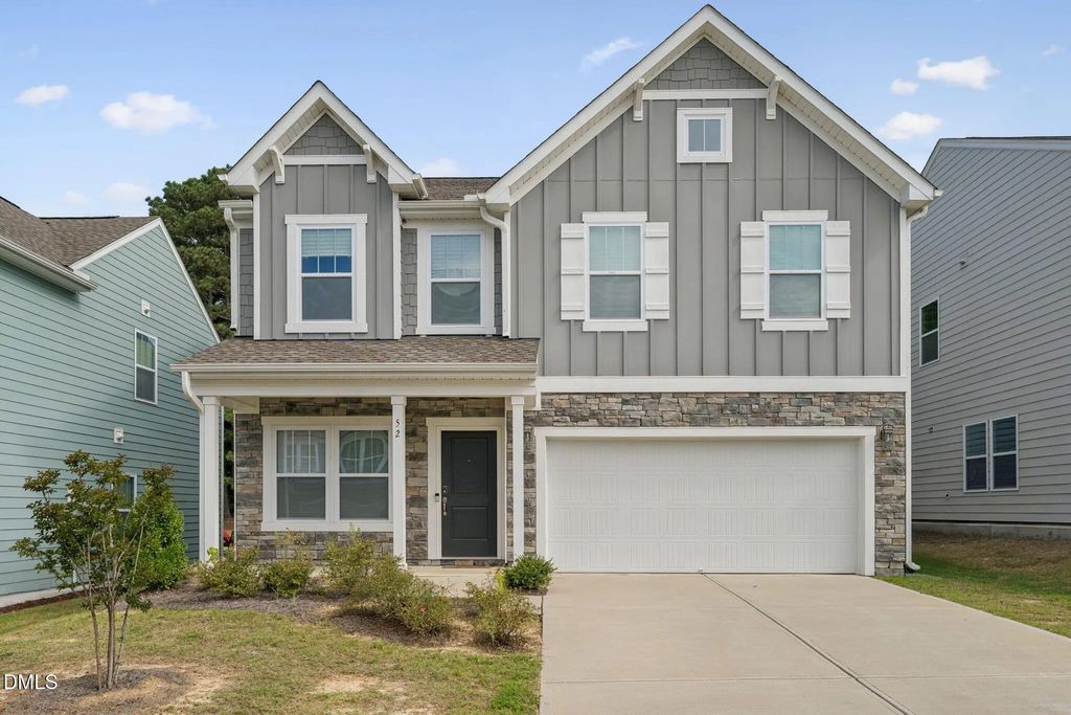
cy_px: 358
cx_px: 536
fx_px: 714
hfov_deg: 73.7
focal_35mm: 24
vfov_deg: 53.1
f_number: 7.1
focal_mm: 24
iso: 100
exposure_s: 1/800
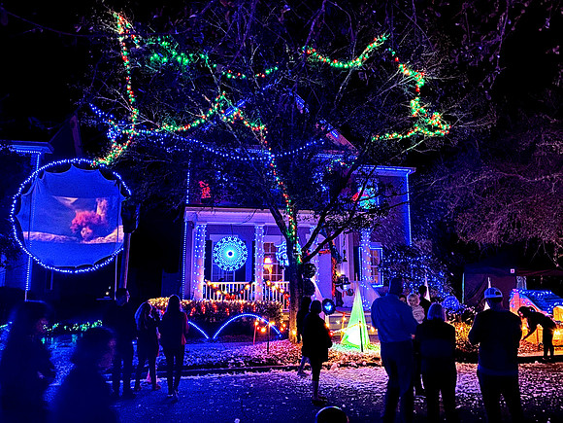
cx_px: 282
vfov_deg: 53.1
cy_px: 212
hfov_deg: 67.3
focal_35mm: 26
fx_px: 423
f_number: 1.8
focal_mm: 4.25
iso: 1000
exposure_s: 1/17
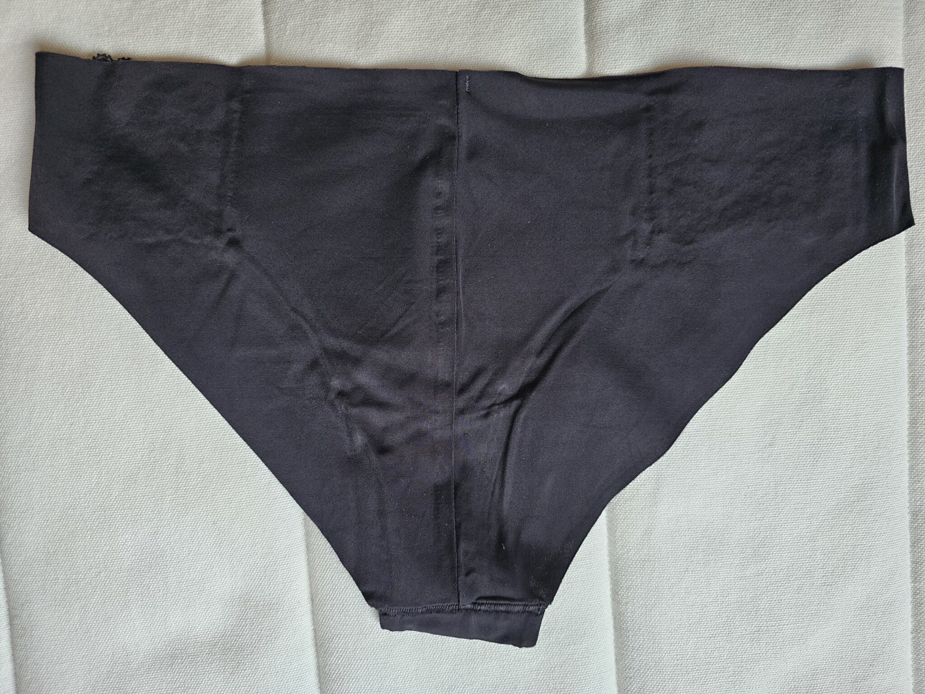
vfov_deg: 58.9
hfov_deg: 73.9
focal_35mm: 23
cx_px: 462
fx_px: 615
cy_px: 347
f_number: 1.7
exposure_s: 1/34
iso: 500
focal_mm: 6.3
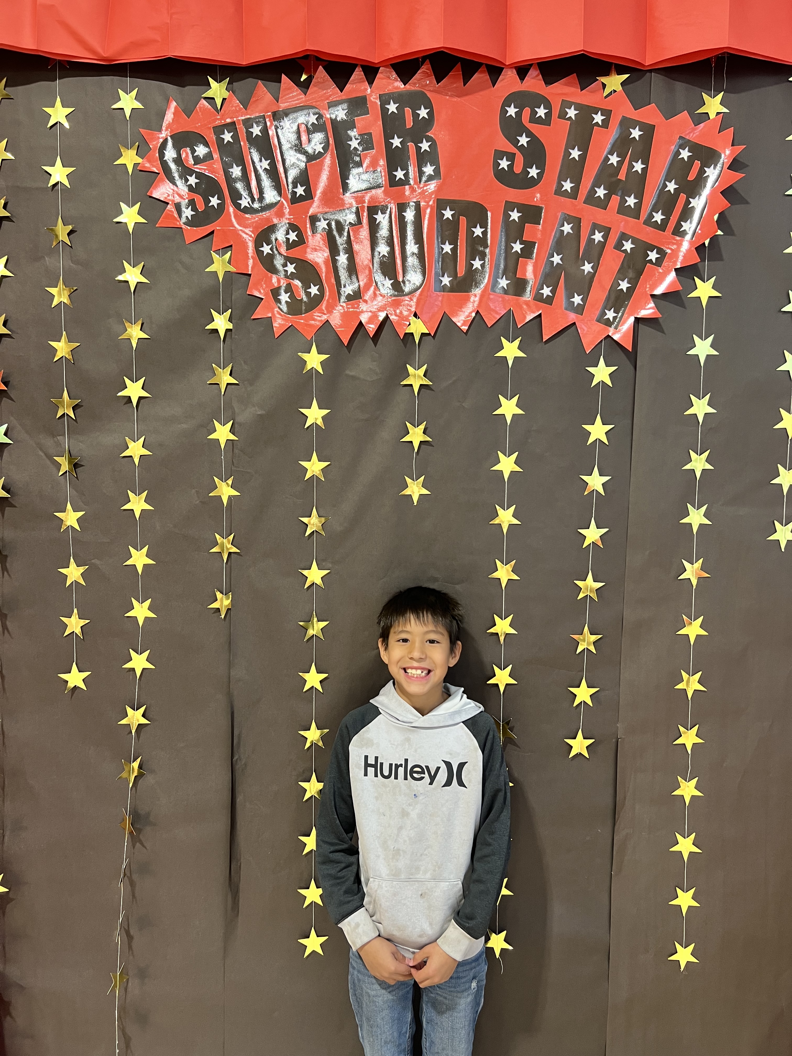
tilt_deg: -3.0
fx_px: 793
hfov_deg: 53.1
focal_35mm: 26
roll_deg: -1.4
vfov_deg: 67.3
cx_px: 396
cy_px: 528
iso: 100
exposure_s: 1/60
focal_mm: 5.7
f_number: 1.5
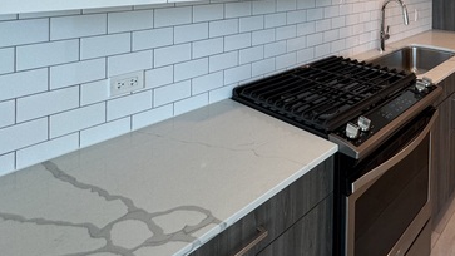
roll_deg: -0.4
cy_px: -30
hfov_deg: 63.6
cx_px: 345
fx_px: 338
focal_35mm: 28
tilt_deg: -1.6
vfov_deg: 35.1
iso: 125
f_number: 2.2
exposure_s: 1/120
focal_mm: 2.22
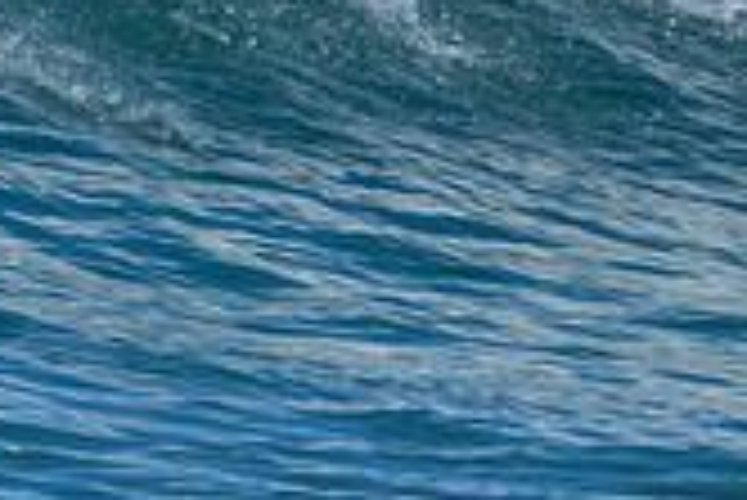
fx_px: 79893
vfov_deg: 0.4
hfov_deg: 0.5
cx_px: -339
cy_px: -145
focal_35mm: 3847
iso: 250
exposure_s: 1/2000
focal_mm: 800
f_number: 6.3
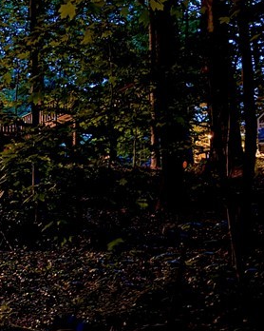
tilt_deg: +7.3
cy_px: 217
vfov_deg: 27.4
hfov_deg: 19.0
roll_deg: -1.7
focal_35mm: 69
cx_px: -152
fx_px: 674
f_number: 1.78
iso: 1600
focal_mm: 6.76
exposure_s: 1/5
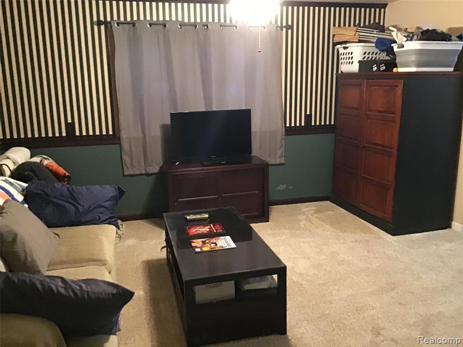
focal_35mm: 31
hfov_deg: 58.4
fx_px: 415
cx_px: 232
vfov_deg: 45.4
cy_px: 174
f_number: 2.4
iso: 500
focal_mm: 3.3
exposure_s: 1/15
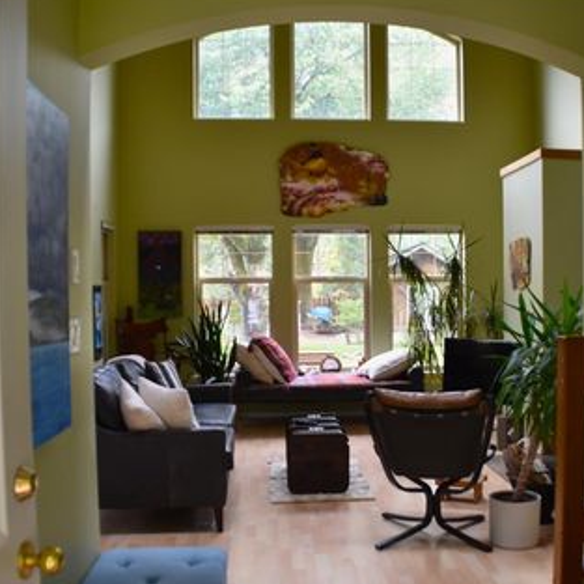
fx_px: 1088
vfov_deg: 30.0
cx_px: 328
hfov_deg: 30.0
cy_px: 298
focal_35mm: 57
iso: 400
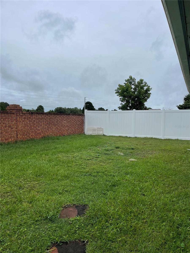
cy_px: 126
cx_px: 95
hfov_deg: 54.9
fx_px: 183
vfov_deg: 69.4
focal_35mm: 25
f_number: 1.6
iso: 32
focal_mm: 5.1
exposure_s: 1/4348
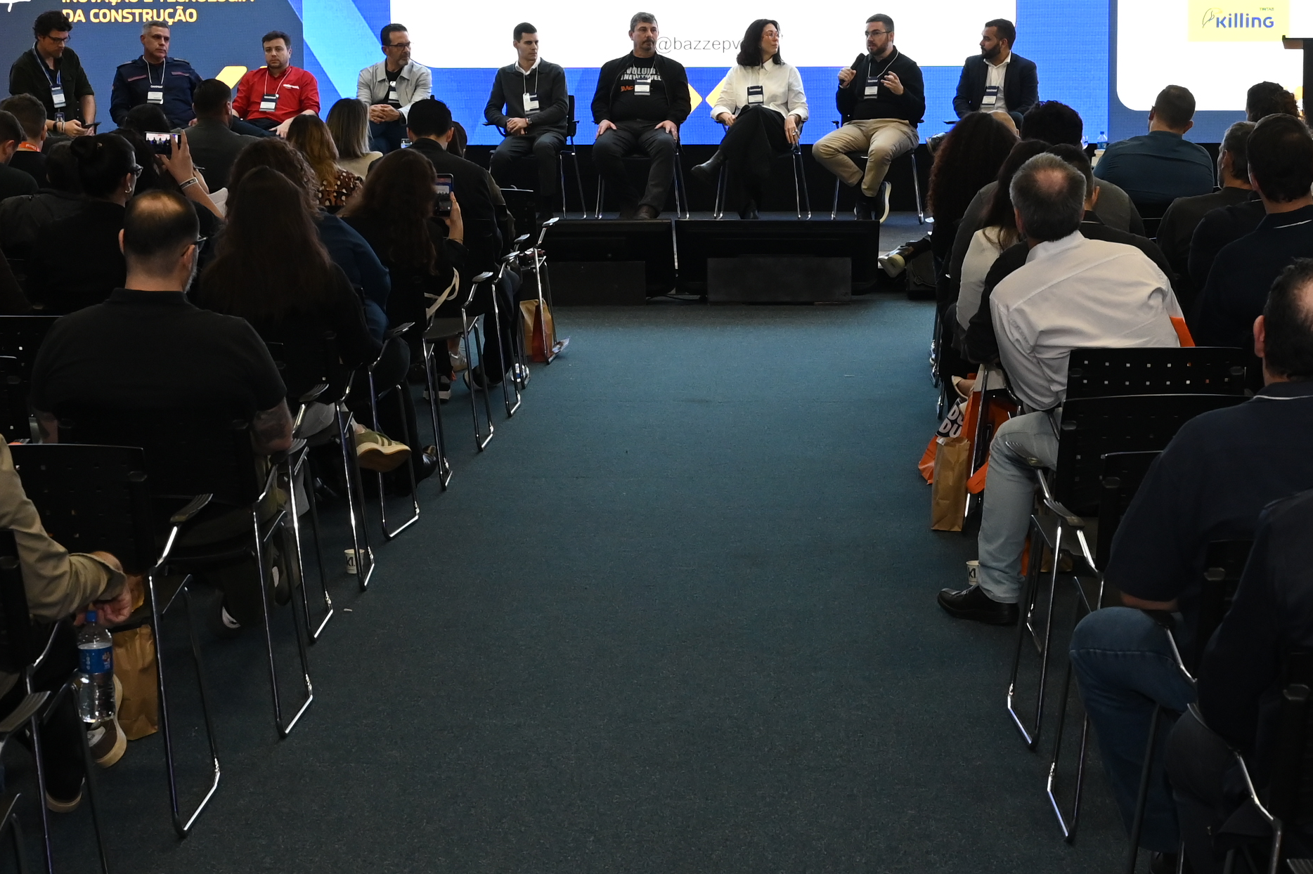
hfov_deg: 25.4
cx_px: 728
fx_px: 2917
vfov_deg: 17.0
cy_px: 306
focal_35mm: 80
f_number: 5.6
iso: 2000
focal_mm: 33
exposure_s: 1/160
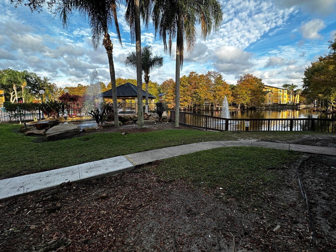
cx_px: 174
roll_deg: +0.7
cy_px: 113
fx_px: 155
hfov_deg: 94.5
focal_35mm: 16
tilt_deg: -4.0
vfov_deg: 77.9
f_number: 2.2
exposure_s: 1/520
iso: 40
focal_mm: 2.22
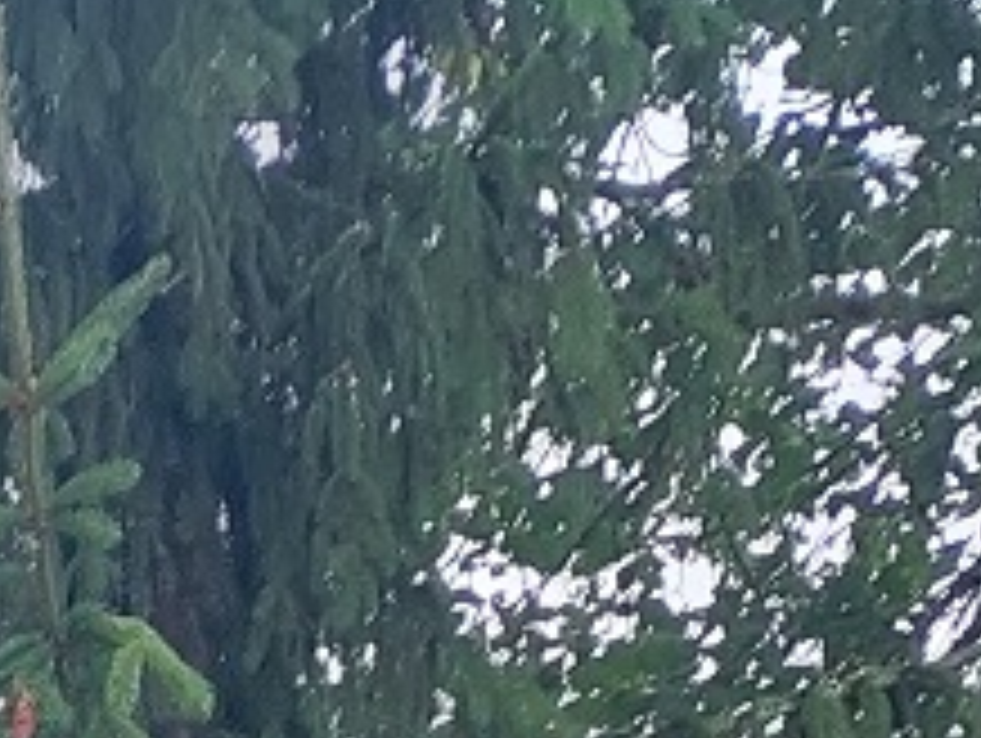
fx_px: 4993
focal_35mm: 176
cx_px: -1202
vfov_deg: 7.0
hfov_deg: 10.1
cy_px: 2606
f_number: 1.8
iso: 40
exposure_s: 1/193
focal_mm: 5.23
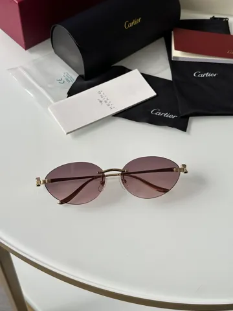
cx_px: 116
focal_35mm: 48
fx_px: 431
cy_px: 156
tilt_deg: -53.1
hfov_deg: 30.3
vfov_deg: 39.7
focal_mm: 6.86
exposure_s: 1/184
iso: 50
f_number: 1.78
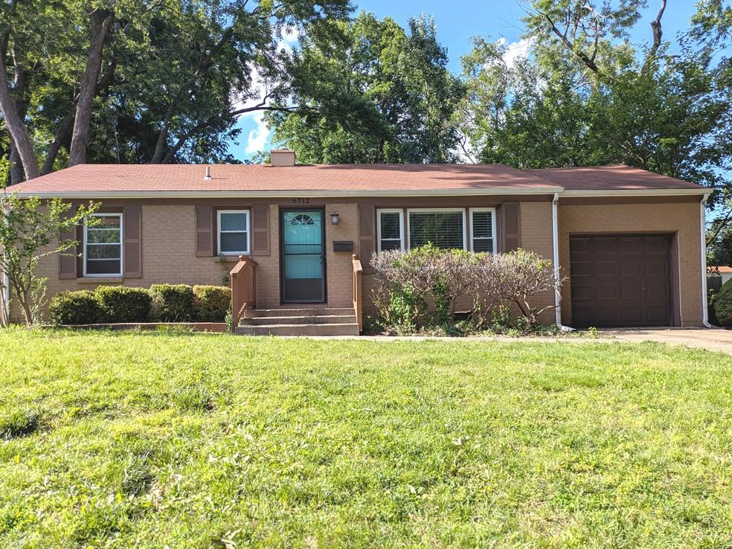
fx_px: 550
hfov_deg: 67.3
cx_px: 369
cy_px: 274
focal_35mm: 26
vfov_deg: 53.1
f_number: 1.89
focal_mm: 5.43
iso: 45
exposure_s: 1/1110
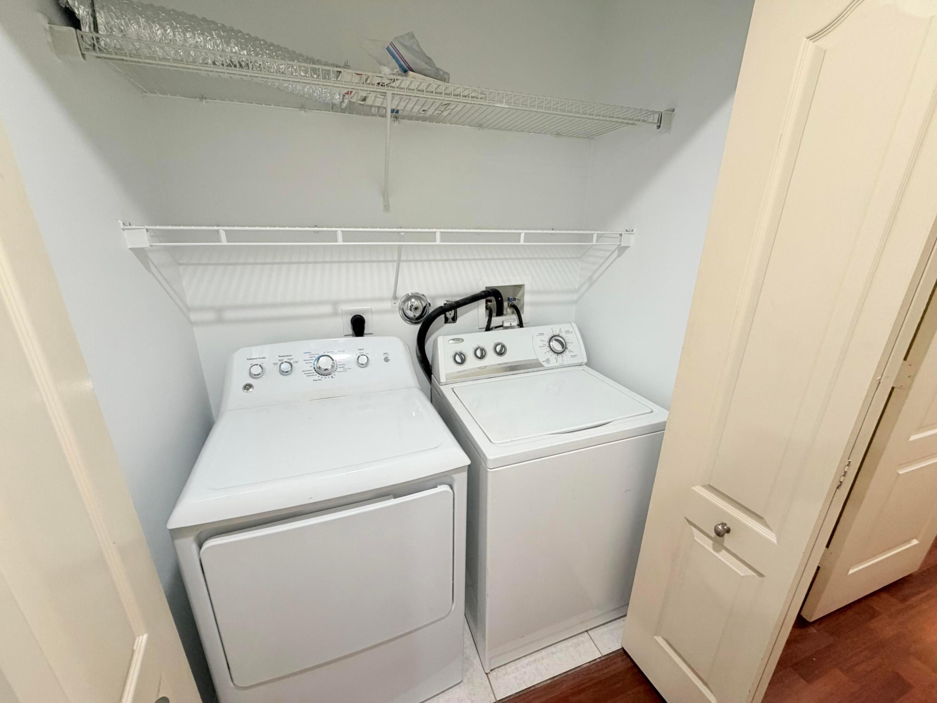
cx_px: 468
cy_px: 352
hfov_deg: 102.1
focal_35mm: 14
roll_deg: -0.3
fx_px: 379
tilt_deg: -18.9
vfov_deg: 85.7
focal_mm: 2.22
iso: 200
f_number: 2.2
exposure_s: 1/60
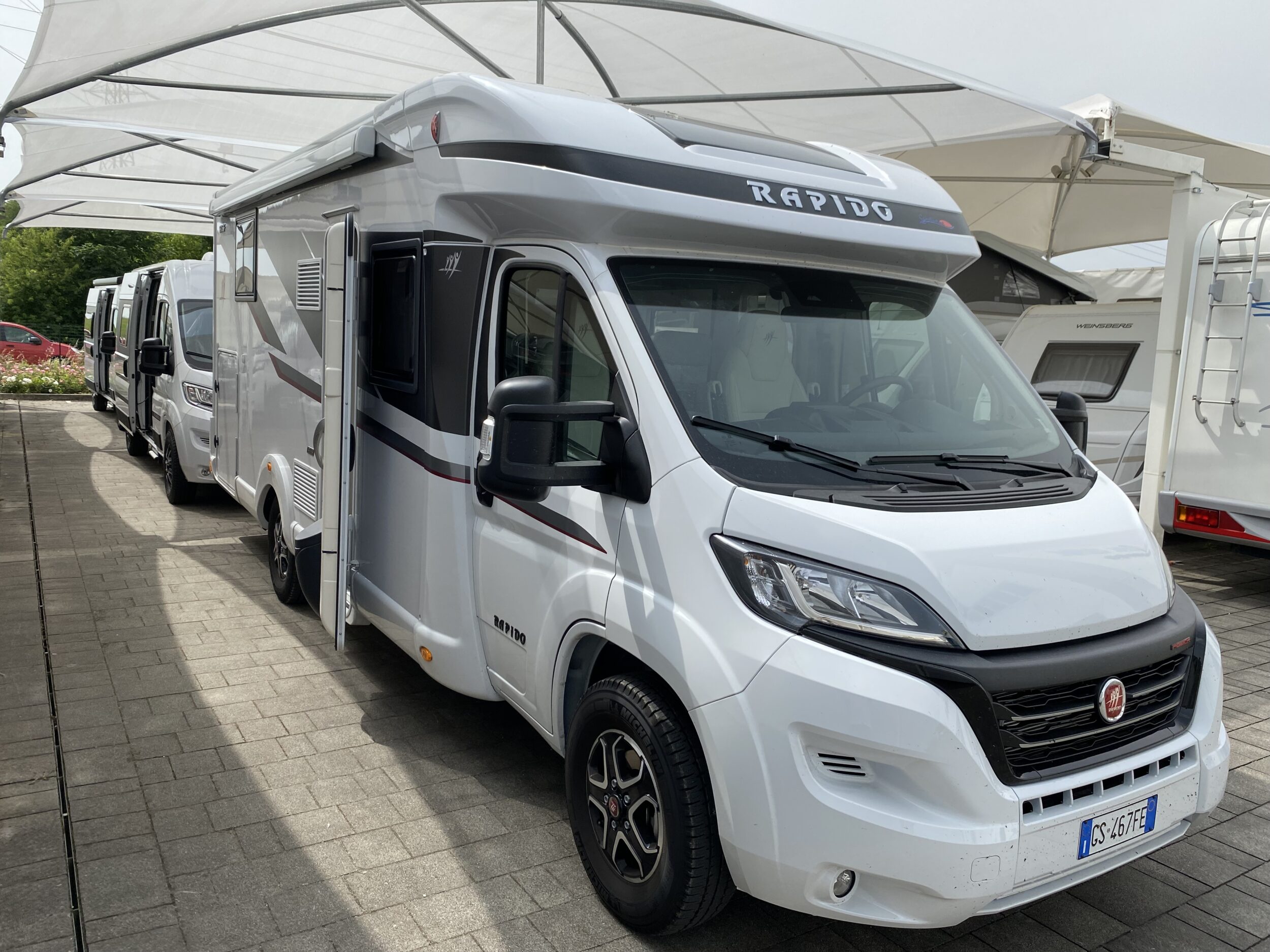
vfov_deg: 53.1
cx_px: 635
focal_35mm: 26
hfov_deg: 67.3
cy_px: 476
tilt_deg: -6.0
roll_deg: -2.4
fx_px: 954
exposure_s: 1/2315
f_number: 1.8
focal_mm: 4.25
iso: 32
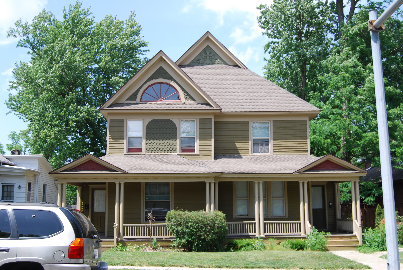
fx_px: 437
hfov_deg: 49.5
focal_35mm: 39
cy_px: 135
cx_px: 202
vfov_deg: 34.3
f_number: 6.3
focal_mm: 26
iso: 100
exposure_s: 1/160
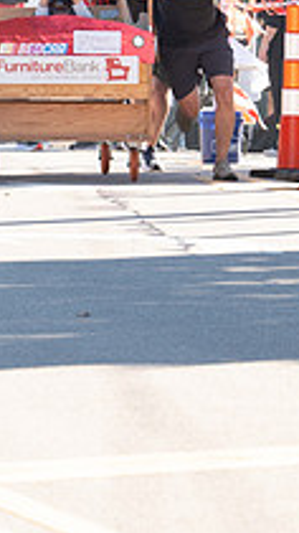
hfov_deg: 2.5
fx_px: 6799
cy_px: 135
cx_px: -283
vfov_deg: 4.5
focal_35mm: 482
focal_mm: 122
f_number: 7.1
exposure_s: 1/500
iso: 640
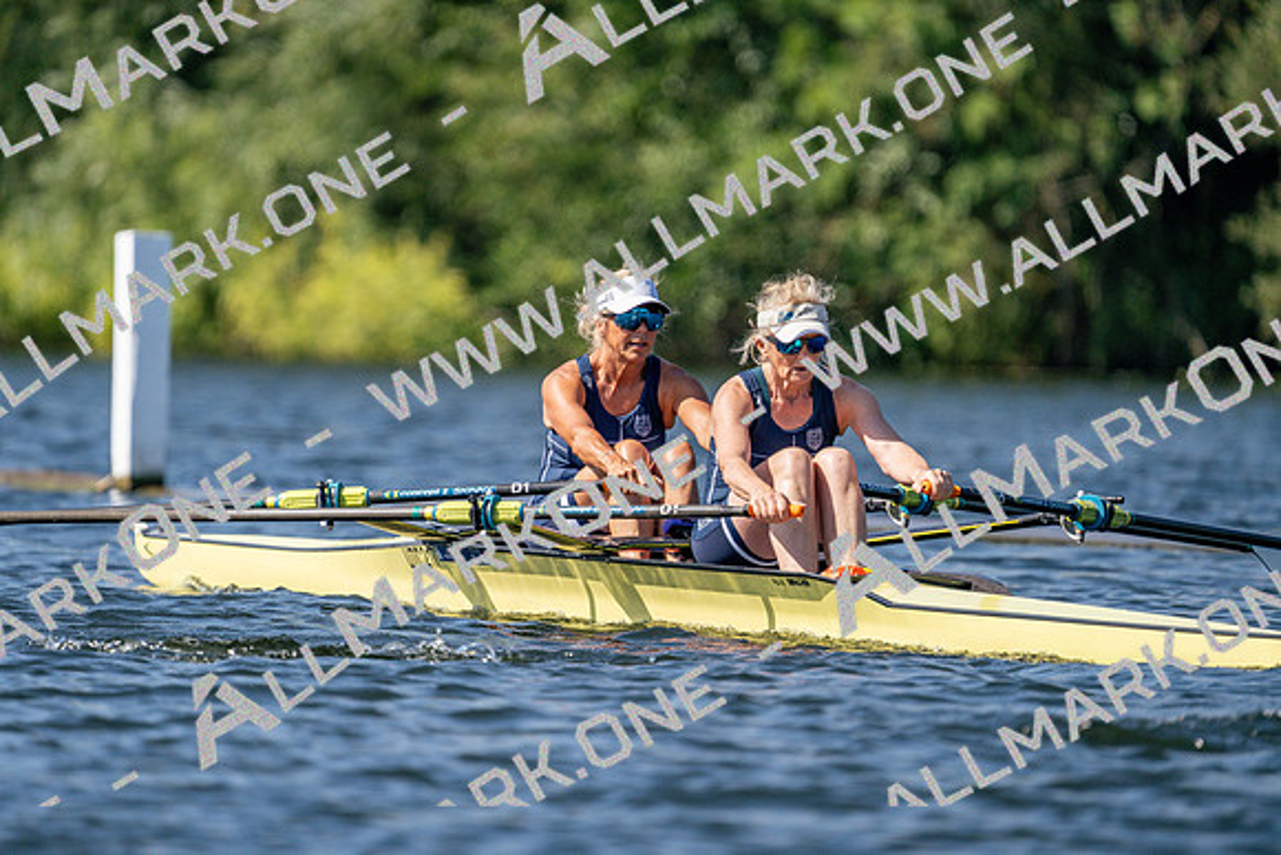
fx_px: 21354
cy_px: 428
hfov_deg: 3.4
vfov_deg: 2.3
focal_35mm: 600
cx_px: 640
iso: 320
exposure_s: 1/2000
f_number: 6.3
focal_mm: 600
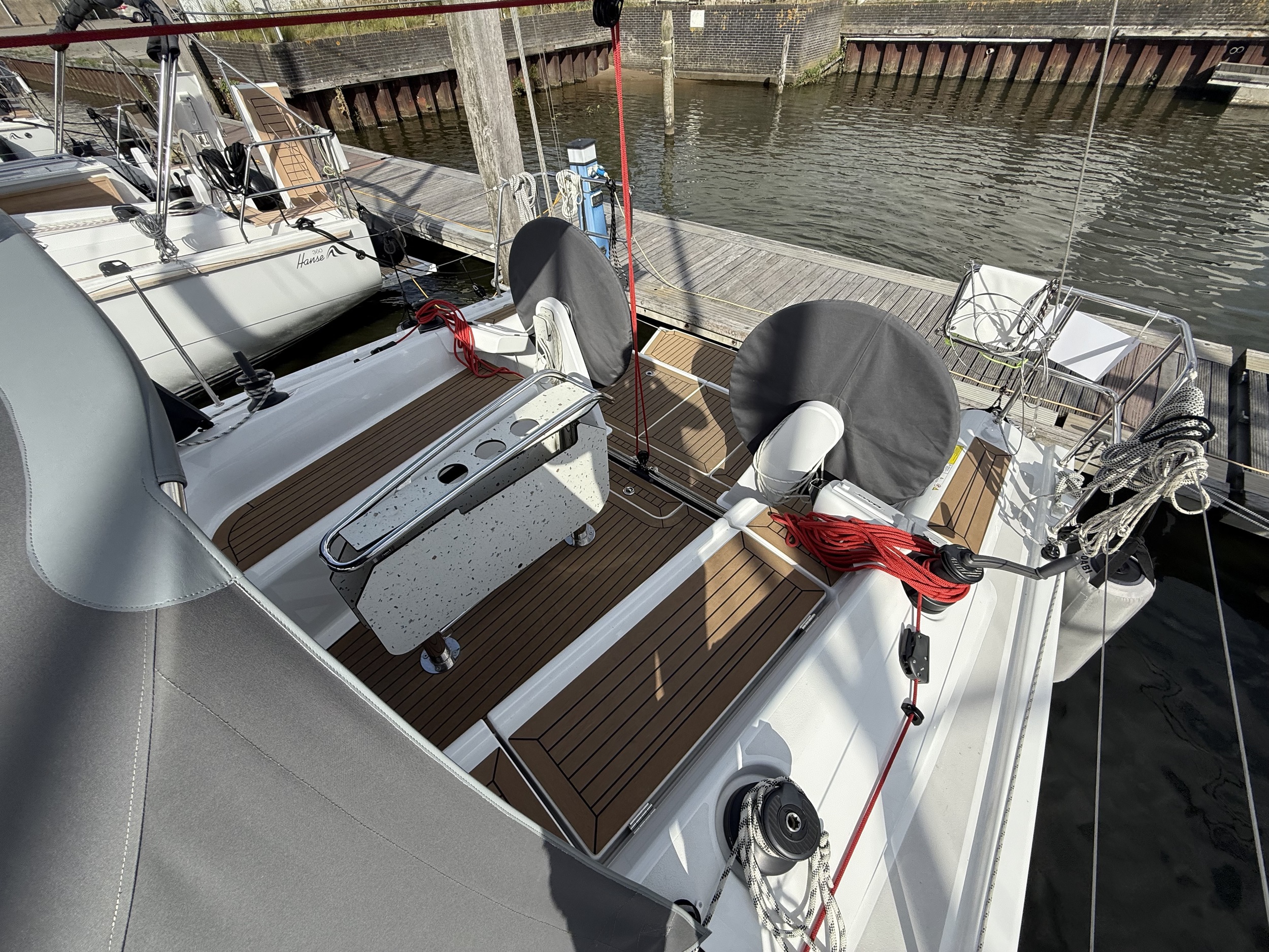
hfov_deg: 102.1
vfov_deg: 85.7
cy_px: 476
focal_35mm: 14
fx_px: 513
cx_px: 634
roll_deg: +2.5
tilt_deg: -44.9
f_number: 2.2
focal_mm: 2.22
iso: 50
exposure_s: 1/2092
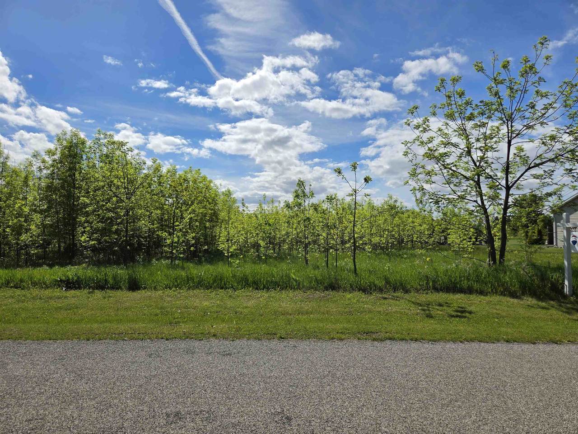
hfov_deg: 73.9
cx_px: 289
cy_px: 217
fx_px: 384
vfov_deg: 58.9
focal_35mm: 23
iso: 64
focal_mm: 5.4
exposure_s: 1/7887
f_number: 1.8
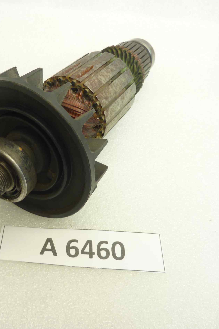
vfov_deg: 54.4
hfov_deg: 37.2
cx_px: 62
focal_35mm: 35
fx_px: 319
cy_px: 164
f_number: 3.3
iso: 80
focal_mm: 4.1
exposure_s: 1/15
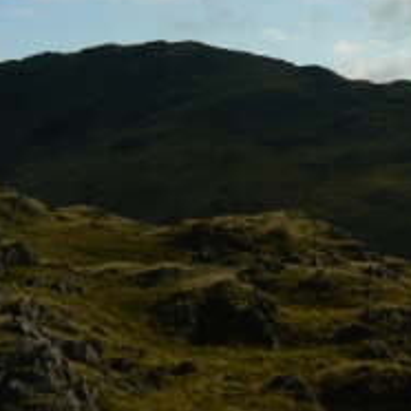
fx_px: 1625
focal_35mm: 121
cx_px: 387
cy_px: 186
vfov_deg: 14.4
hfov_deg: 14.2
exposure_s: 1/500
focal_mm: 9.9
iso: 80
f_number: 8
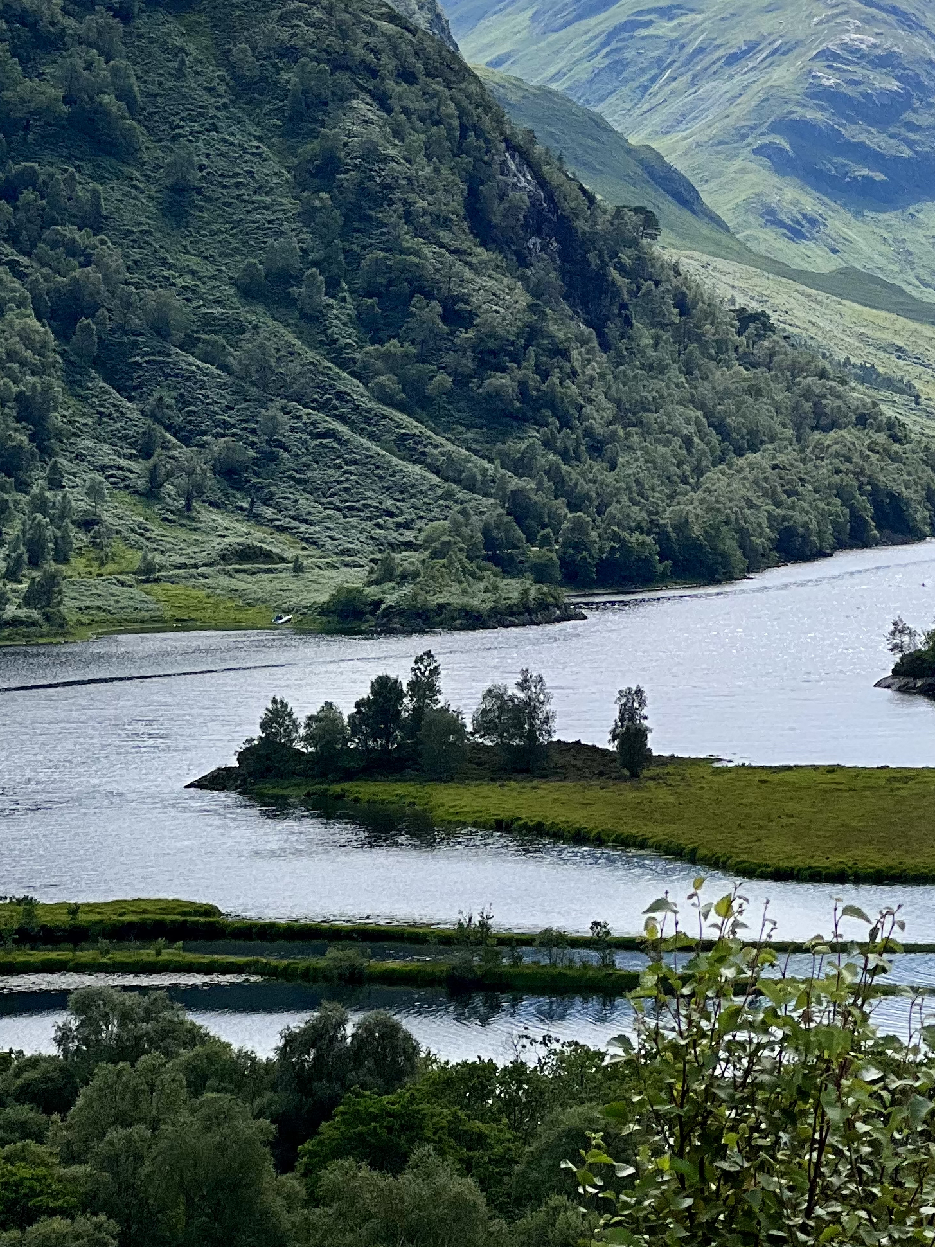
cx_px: 749
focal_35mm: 160
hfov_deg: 9.3
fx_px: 5762
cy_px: 308
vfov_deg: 12.3
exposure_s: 1/1277
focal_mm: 9
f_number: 2.8
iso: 32
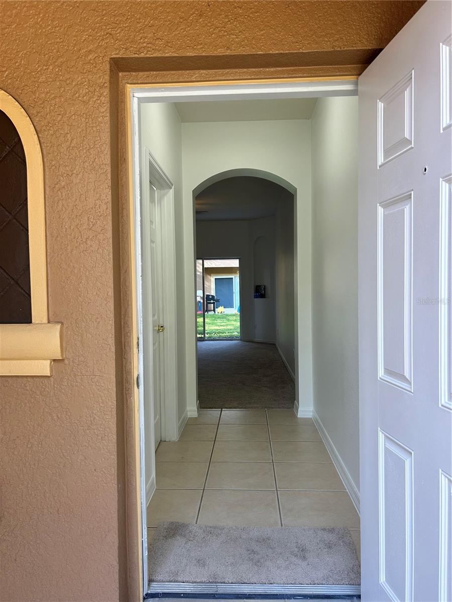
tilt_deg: -1.9
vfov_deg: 67.3
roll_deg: +1.2
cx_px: 226
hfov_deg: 53.1
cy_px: 301
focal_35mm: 26
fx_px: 453
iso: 40
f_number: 1.5
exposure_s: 1/120
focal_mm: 5.7
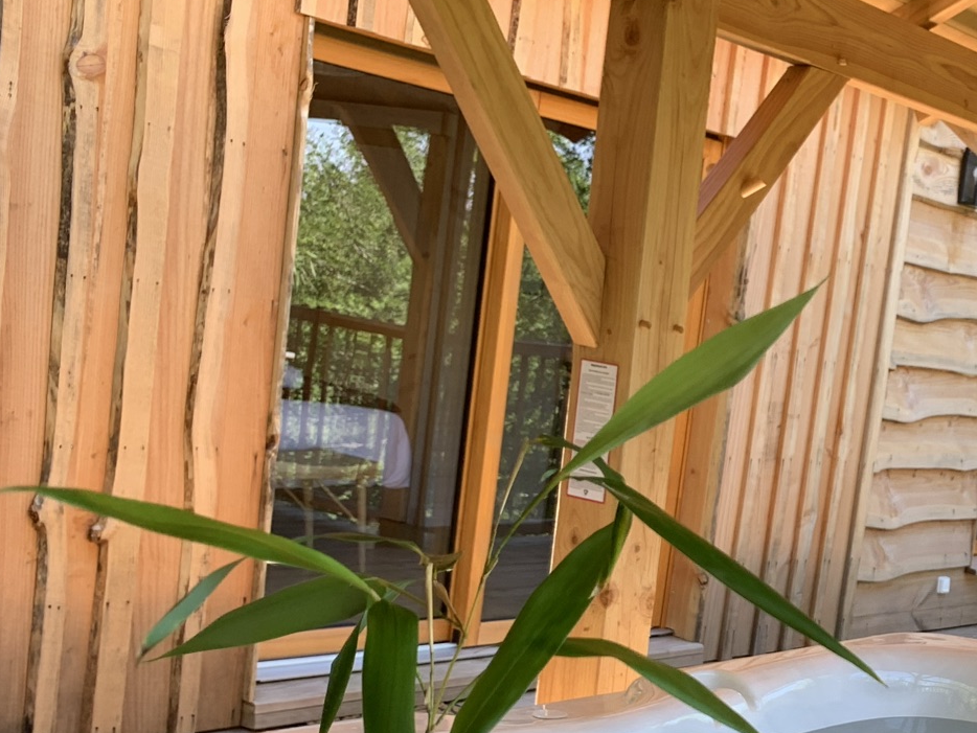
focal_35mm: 57
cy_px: 587
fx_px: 1609
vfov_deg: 25.2
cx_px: 1027
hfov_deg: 30.8
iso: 40
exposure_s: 1/121
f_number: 1.8
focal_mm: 4.25
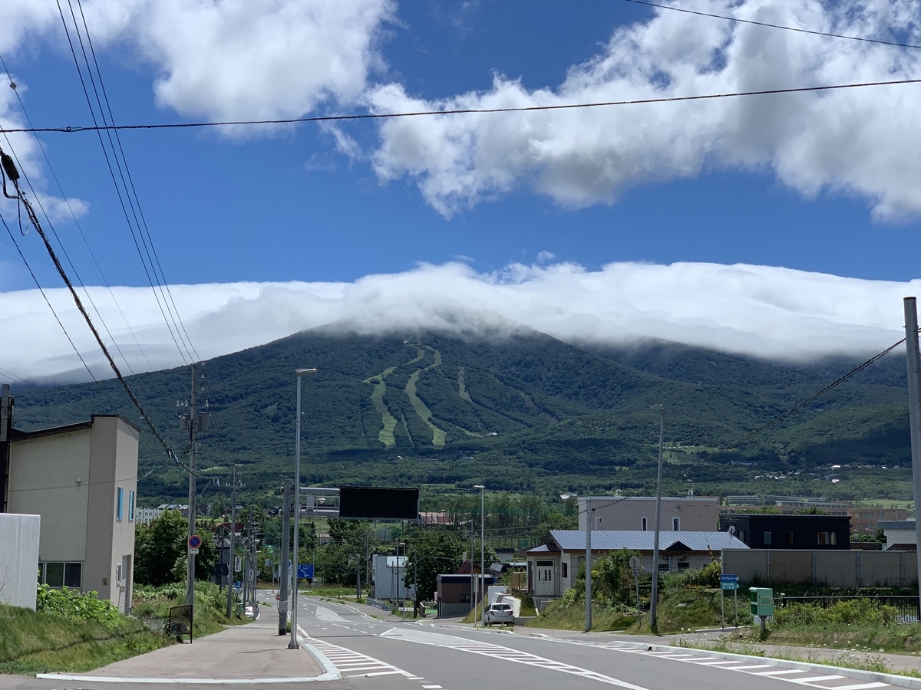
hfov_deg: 36.8
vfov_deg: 28.0
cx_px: 460
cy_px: 345
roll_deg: -1.1
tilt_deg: +8.4
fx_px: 1384
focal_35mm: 52
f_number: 2.4
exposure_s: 1/3425
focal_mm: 6
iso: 16
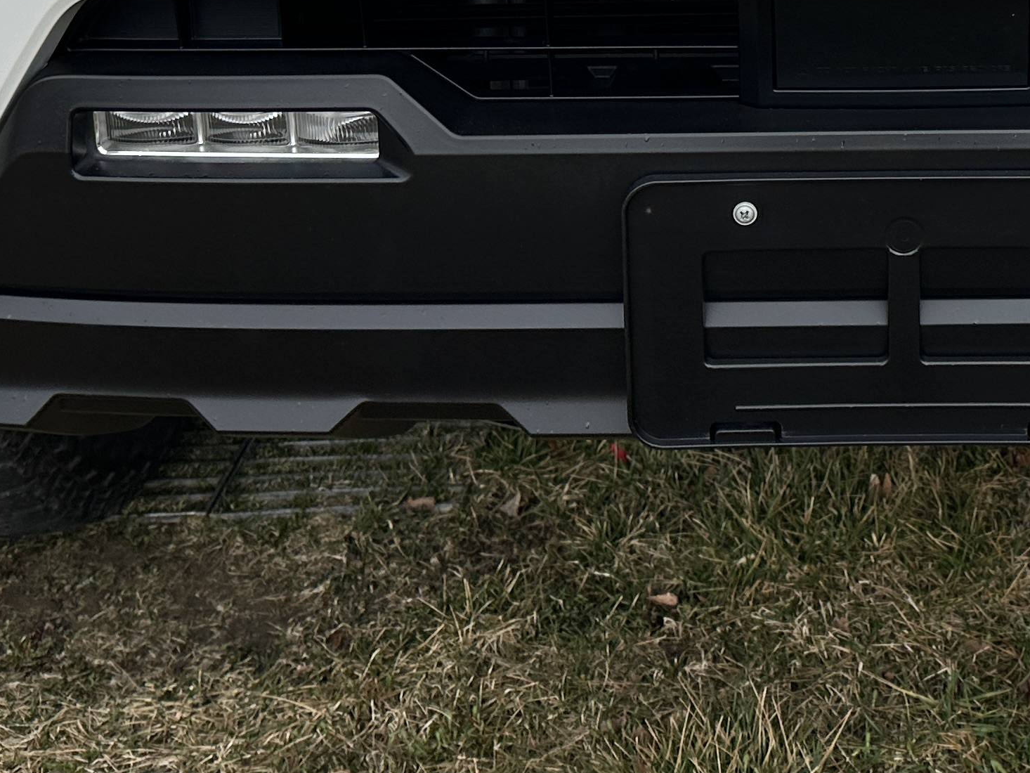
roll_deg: -1.0
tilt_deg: -12.0
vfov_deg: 20.4
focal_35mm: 66
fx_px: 1964
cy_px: -218
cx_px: 885
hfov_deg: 28.5
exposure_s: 1/1019
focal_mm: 6.86
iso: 80
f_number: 1.78
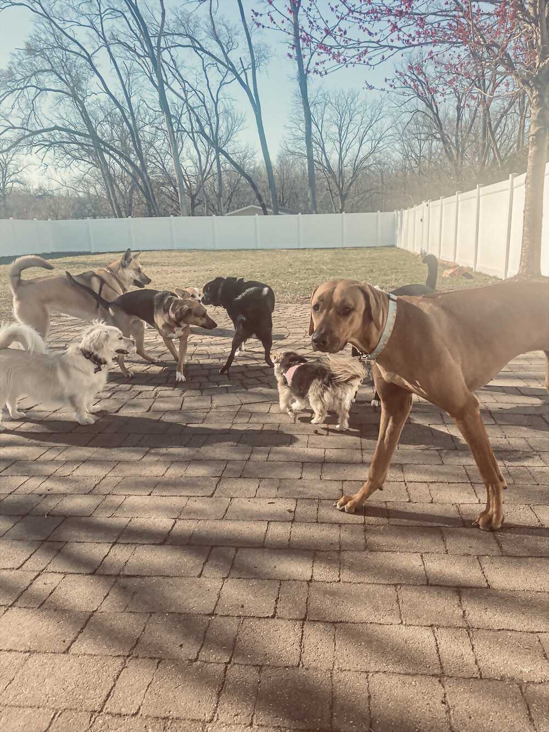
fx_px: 550
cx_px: 274
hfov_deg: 53.1
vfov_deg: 67.3
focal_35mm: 26
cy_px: 366
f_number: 1.8
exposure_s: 1/1600
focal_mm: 4.25
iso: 32
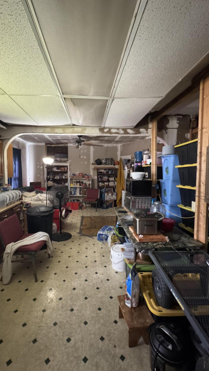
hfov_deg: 66.9
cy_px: 181
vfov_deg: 99.3
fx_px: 158
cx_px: 93
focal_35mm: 16
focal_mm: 2.22
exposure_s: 1/40
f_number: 2.2
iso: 1250
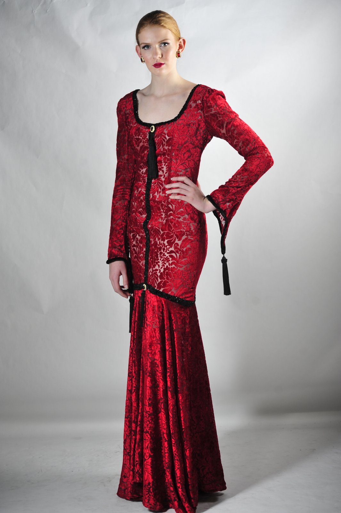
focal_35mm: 70
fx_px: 996
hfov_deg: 19.4
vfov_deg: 28.9
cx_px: 170
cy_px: 256
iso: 400
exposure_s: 1/200
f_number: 4.5
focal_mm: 70
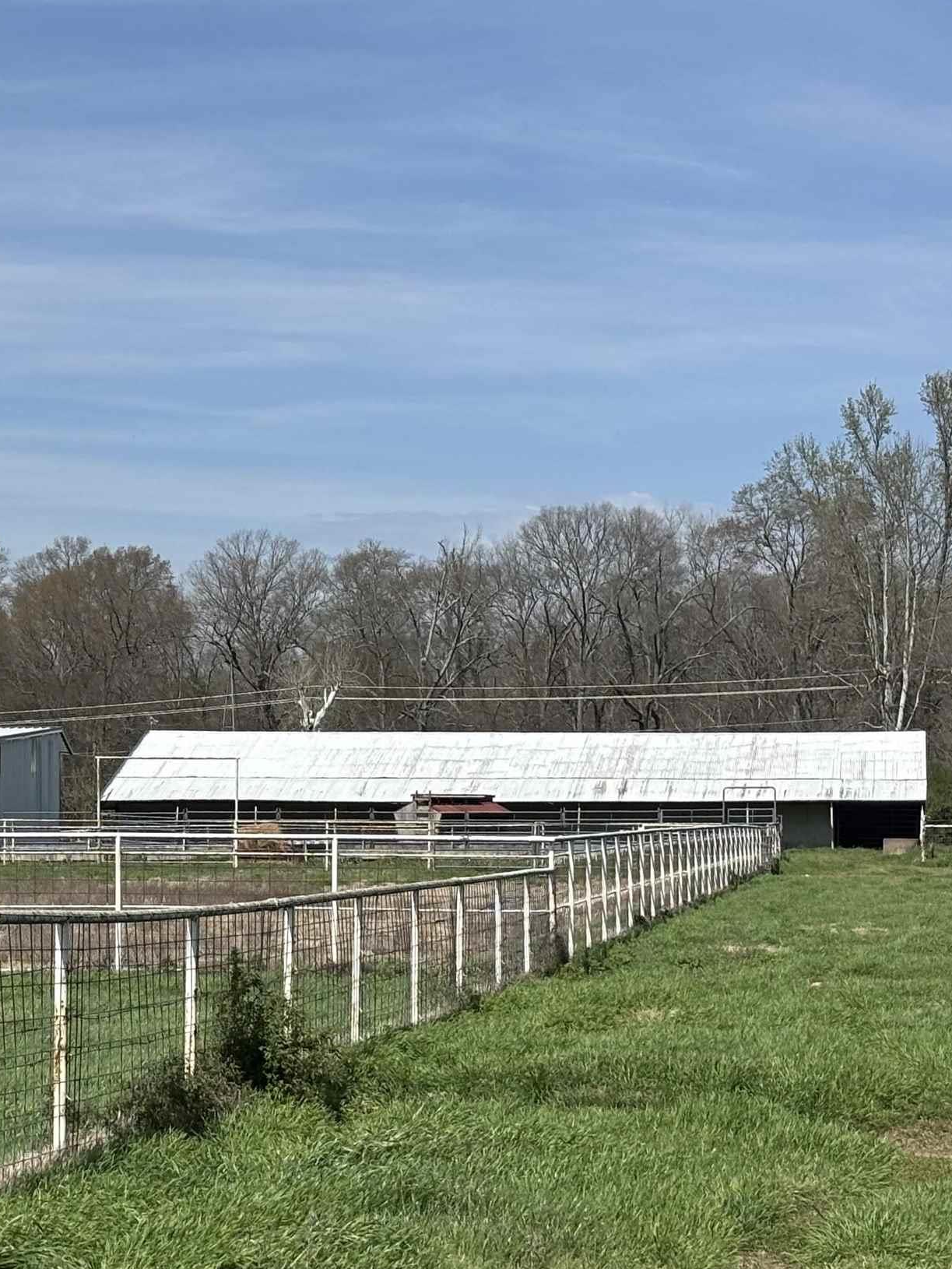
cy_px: 803
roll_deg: -0.8
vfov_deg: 20.0
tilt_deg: -0.6
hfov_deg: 14.9
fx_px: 3593
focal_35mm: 98
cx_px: 67
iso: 32
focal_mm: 5.96
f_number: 1.6
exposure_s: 1/4255
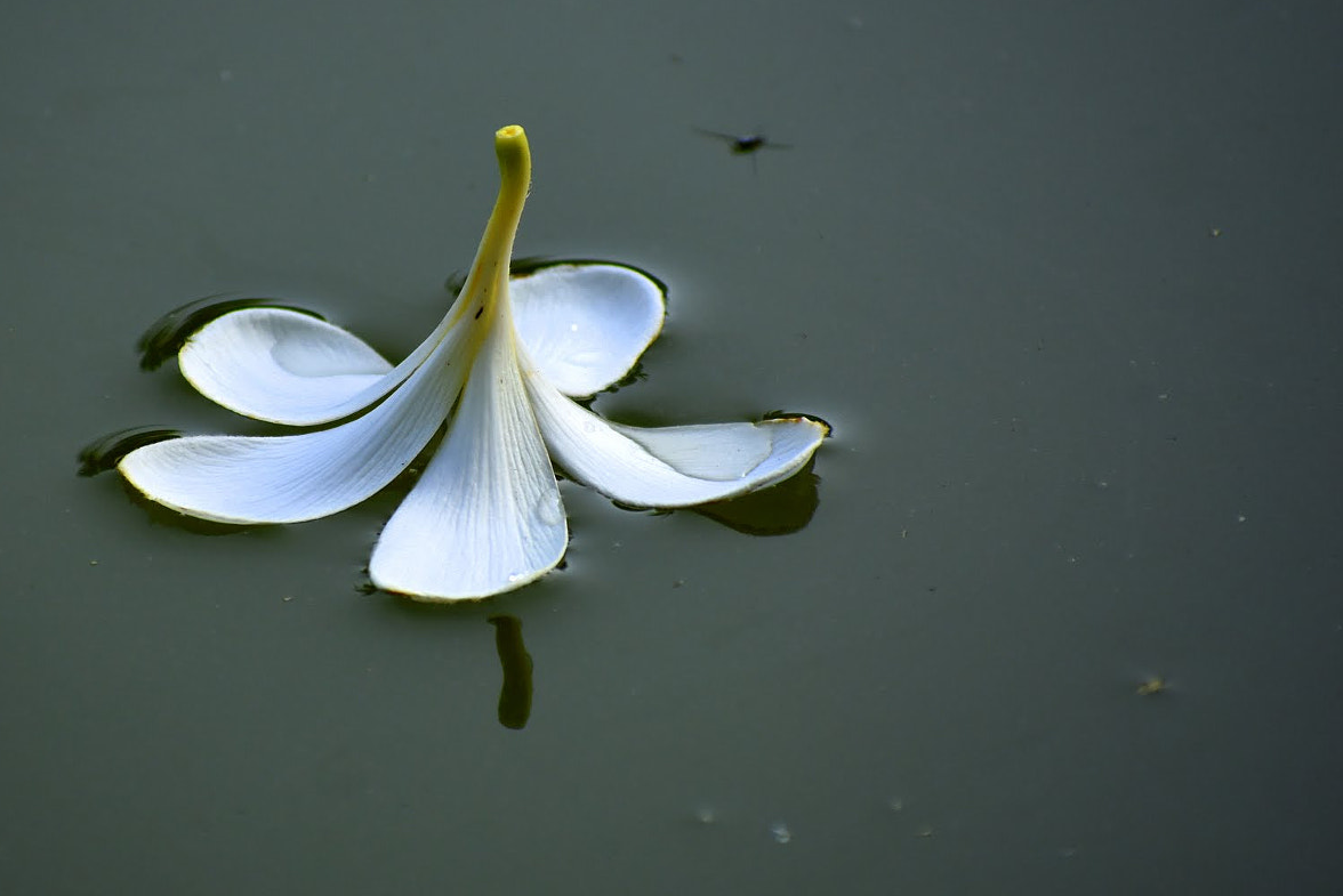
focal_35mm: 612
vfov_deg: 2.2
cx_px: 444
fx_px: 22838
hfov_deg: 3.4
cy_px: 391
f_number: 6.3
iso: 450
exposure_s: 1/1000
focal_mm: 300
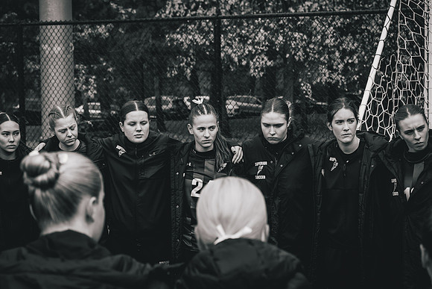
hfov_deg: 25.4
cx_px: 216
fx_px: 960
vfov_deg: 17.1
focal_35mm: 80
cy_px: 144
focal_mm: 80
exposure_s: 1/1000
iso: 800
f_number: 6.3
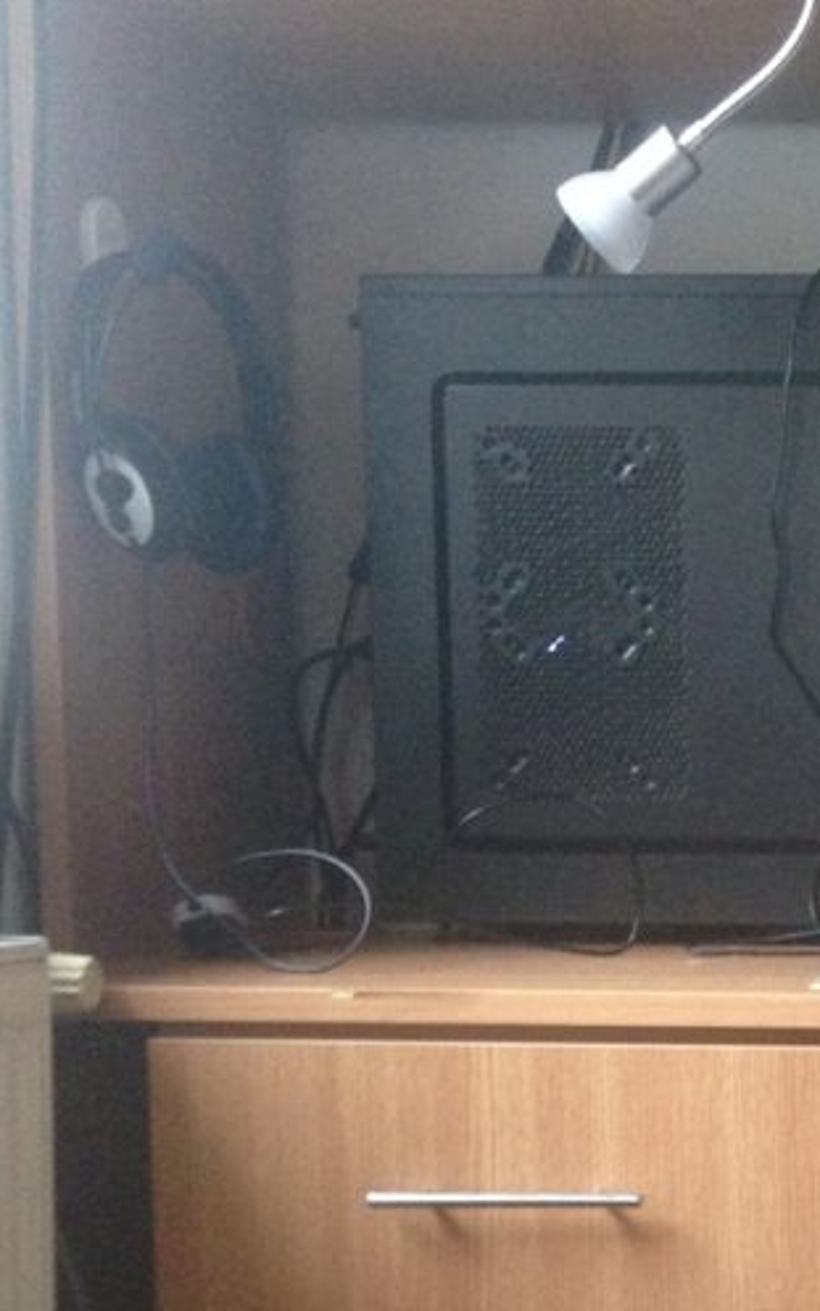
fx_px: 2572
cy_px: 1058
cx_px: 1007
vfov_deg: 28.0
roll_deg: -3.4
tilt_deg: -3.4
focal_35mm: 72
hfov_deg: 17.2
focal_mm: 4.12
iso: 320
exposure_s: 1/20
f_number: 2.4
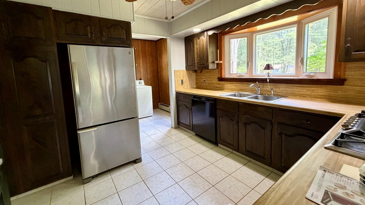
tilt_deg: -5.0
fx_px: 155
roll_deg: +2.4
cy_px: 87
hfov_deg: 99.4
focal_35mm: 16
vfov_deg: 66.7
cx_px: 182
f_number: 2.2
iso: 500
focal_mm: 2.22
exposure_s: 1/60
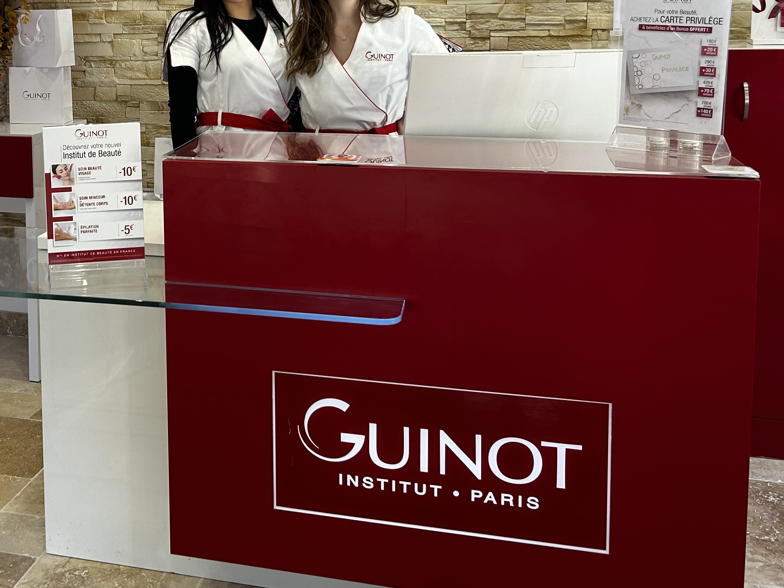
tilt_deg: -5.7
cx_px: 117
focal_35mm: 48
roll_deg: +1.4
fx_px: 1087
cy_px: 102
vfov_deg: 29.4
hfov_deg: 37.7
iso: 40
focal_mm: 5.7
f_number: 1.5
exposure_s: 1/117
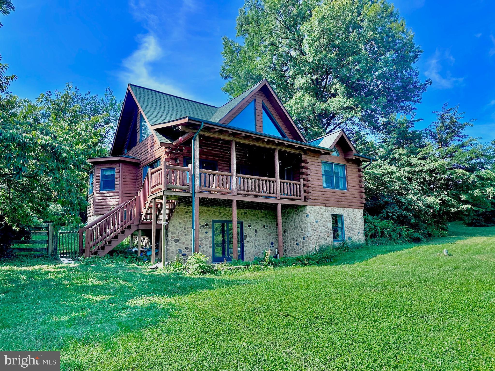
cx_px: 248
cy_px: 186
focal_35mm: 24
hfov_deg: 71.6
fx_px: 343
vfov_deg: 56.8
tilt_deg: +9.3
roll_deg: +1.6
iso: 80
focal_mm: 6.86
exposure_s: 1/1453
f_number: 1.78
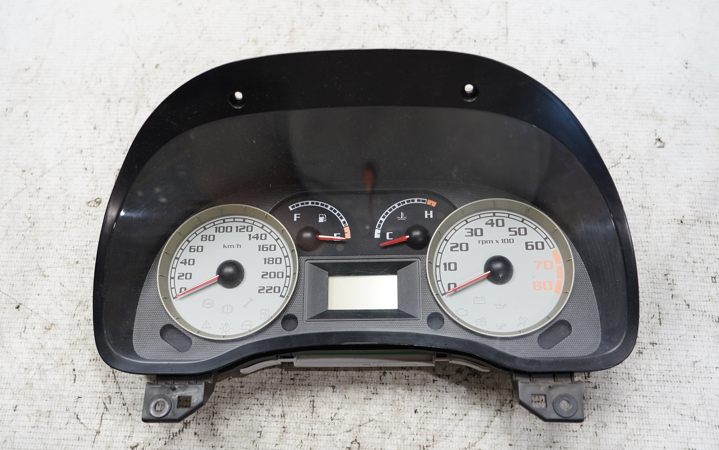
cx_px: 362
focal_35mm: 35
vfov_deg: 36.3
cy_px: 237
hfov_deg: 55.3
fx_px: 686
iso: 400
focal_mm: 23
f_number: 4
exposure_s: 1/60
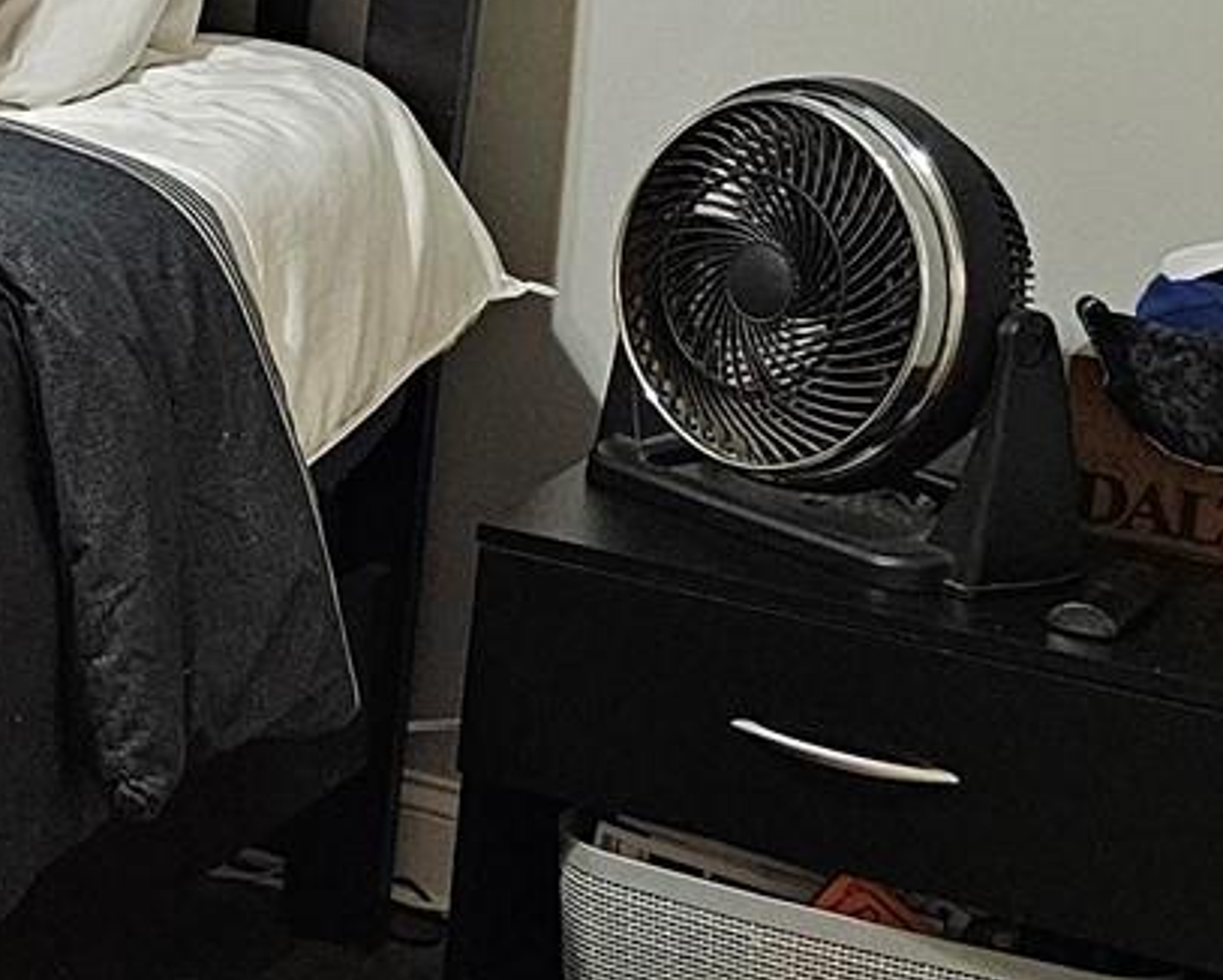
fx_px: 4092
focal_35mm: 113
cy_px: -24
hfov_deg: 14.7
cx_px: -1028
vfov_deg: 13.4
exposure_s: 1/60
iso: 500
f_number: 1.7
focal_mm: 6.3
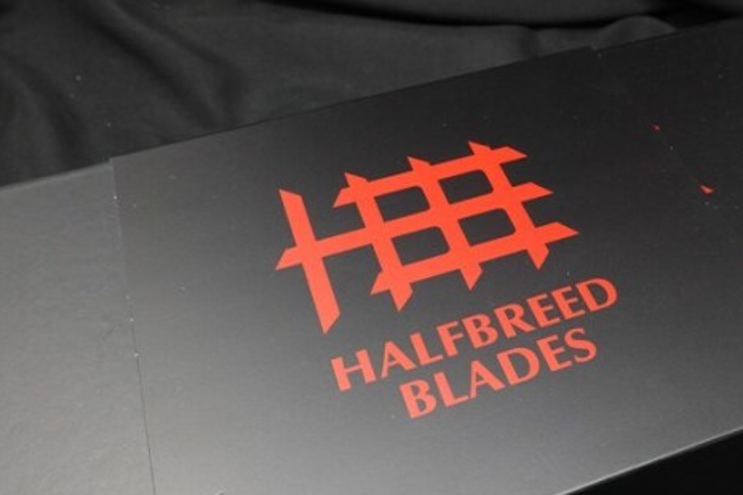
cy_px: 303
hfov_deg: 56.7
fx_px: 681
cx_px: 455
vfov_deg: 39.8
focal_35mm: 33
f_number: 6.3
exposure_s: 1/30
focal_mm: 9.02
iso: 640
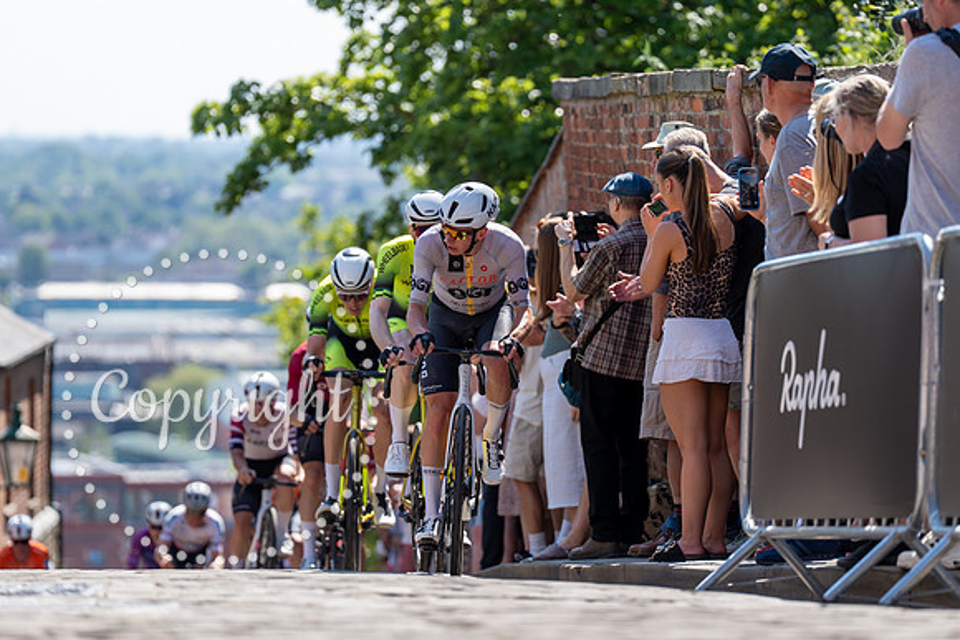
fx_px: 5503
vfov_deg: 6.7
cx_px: 480
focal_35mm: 206
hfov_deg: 10.0
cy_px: 320
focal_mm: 200
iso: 200
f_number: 3.5
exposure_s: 1/1000
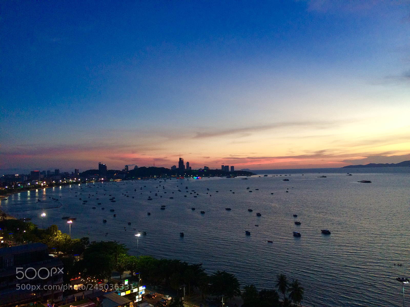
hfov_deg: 61.7
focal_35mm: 29
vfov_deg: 48.2
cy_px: 154
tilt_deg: +2.1
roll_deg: +2.4
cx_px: 205
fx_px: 343
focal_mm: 4.15
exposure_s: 1/33
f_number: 2.2
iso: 125
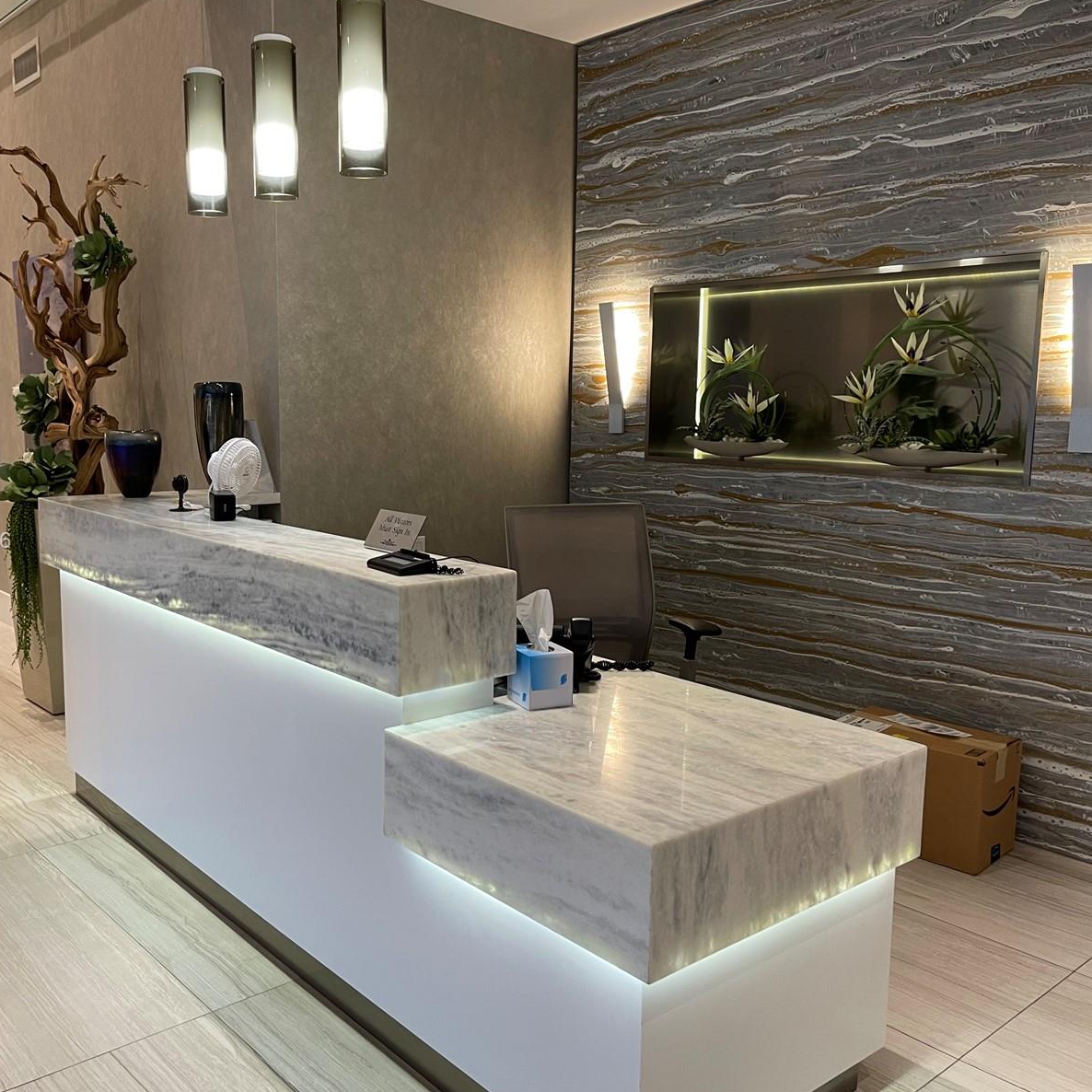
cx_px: 461
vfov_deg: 52.5
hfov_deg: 52.3
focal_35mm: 31
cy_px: 542
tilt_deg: -7.3
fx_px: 1106
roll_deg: -0.4
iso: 100
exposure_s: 1/60
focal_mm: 5.1
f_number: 1.6
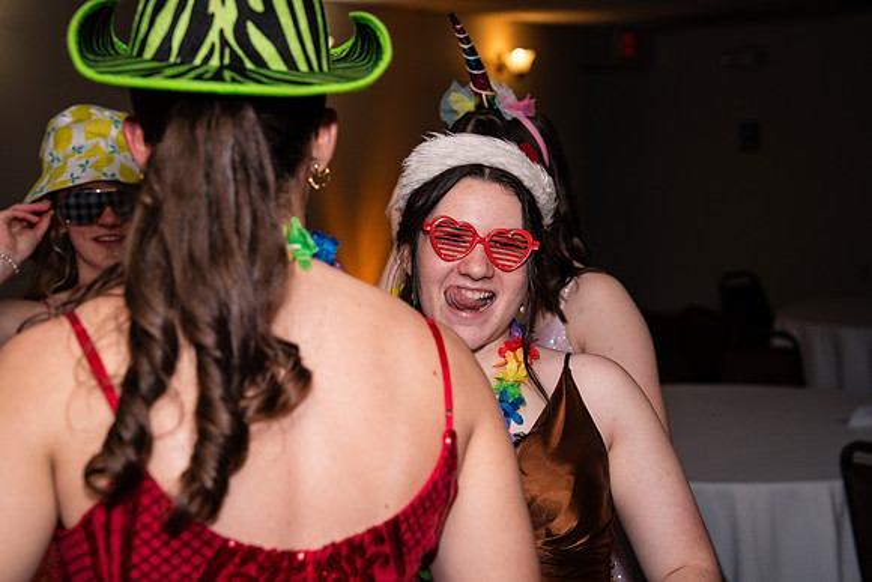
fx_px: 1696
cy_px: 291
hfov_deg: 28.8
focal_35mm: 70
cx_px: 436
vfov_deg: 19.5
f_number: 5
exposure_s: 1/250
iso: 400
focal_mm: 70
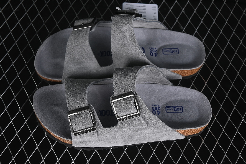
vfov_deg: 18.2
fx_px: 512
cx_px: 123
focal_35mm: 75
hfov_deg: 27.0
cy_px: 82
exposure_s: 1/60
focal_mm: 50
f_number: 6.3
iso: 160
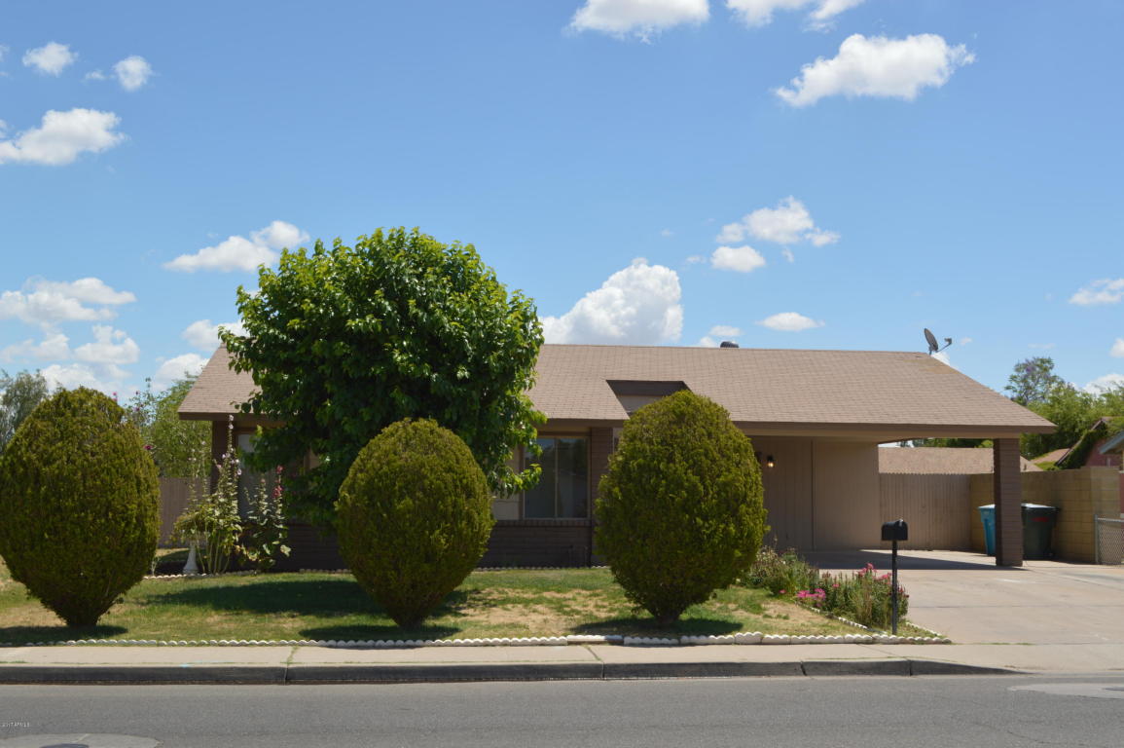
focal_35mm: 42
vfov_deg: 31.8
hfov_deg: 46.4
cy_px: 374
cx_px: 562
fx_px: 1310
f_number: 9
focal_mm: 28
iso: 100
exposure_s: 1/200
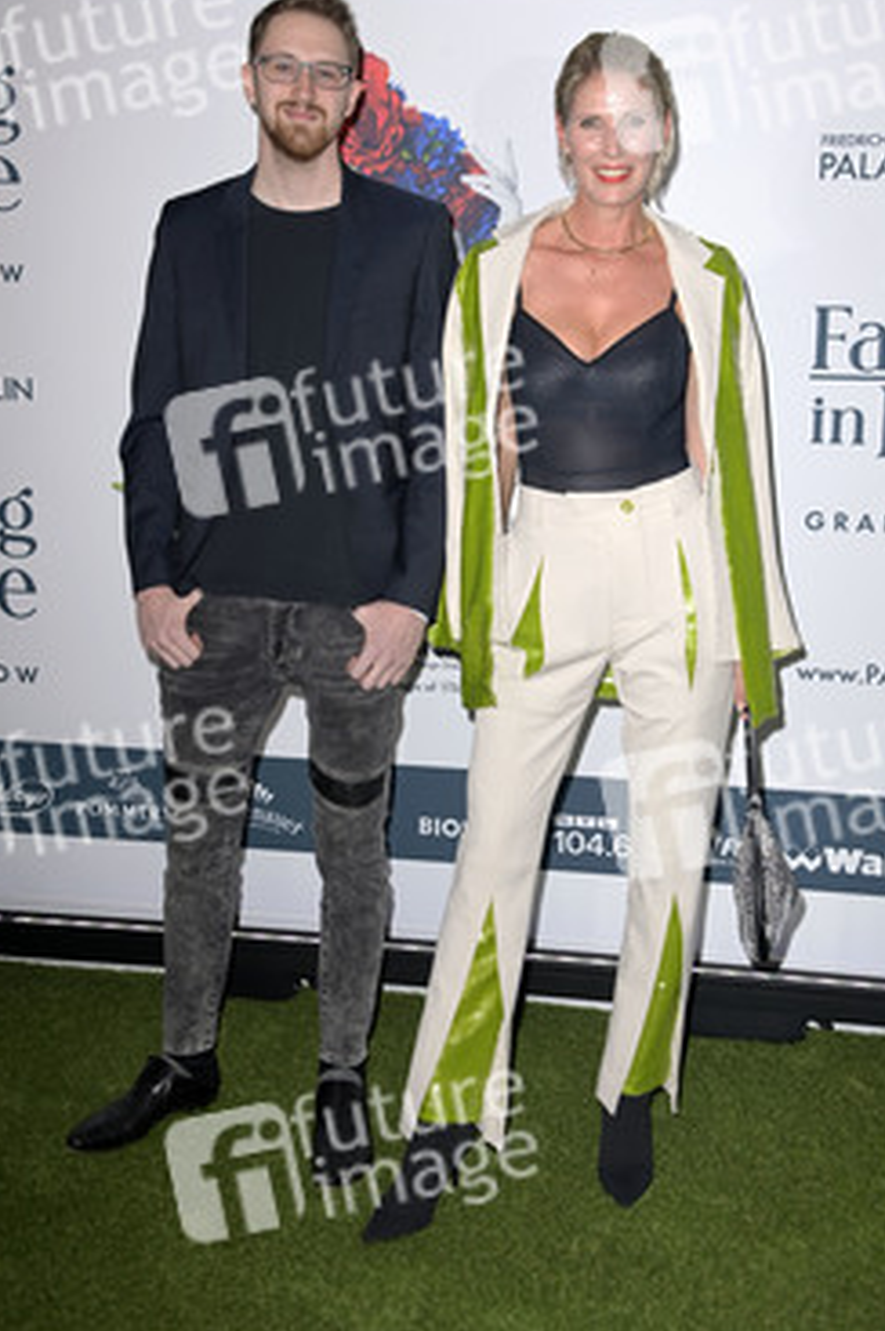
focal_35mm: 48
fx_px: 1773
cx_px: 457
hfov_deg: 28.0
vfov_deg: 41.1
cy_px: 613
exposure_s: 1/250
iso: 640
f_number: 5.6
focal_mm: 44
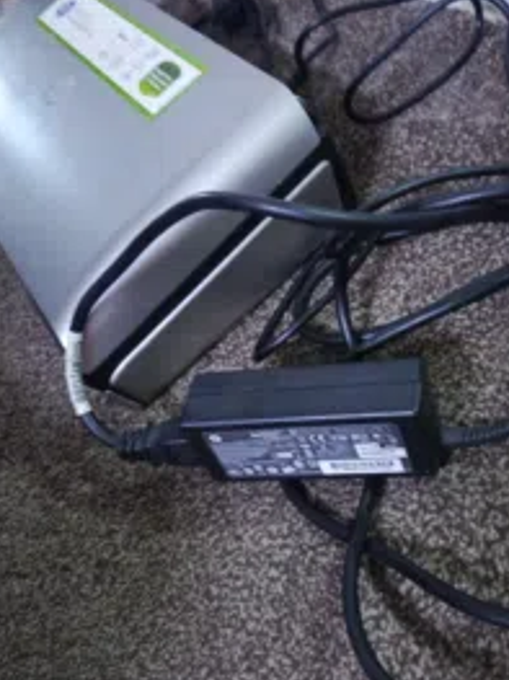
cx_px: 341
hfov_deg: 40.2
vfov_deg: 52.6
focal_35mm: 35
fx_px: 687
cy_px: 344
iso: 6490
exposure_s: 1/20
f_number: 1.75
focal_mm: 5.25
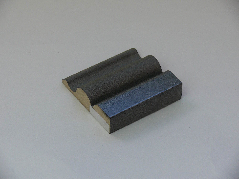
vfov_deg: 11.3
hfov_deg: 15.1
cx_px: 120
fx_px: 904
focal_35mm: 131
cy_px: 90
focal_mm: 27.7
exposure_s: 1/200
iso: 100
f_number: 4
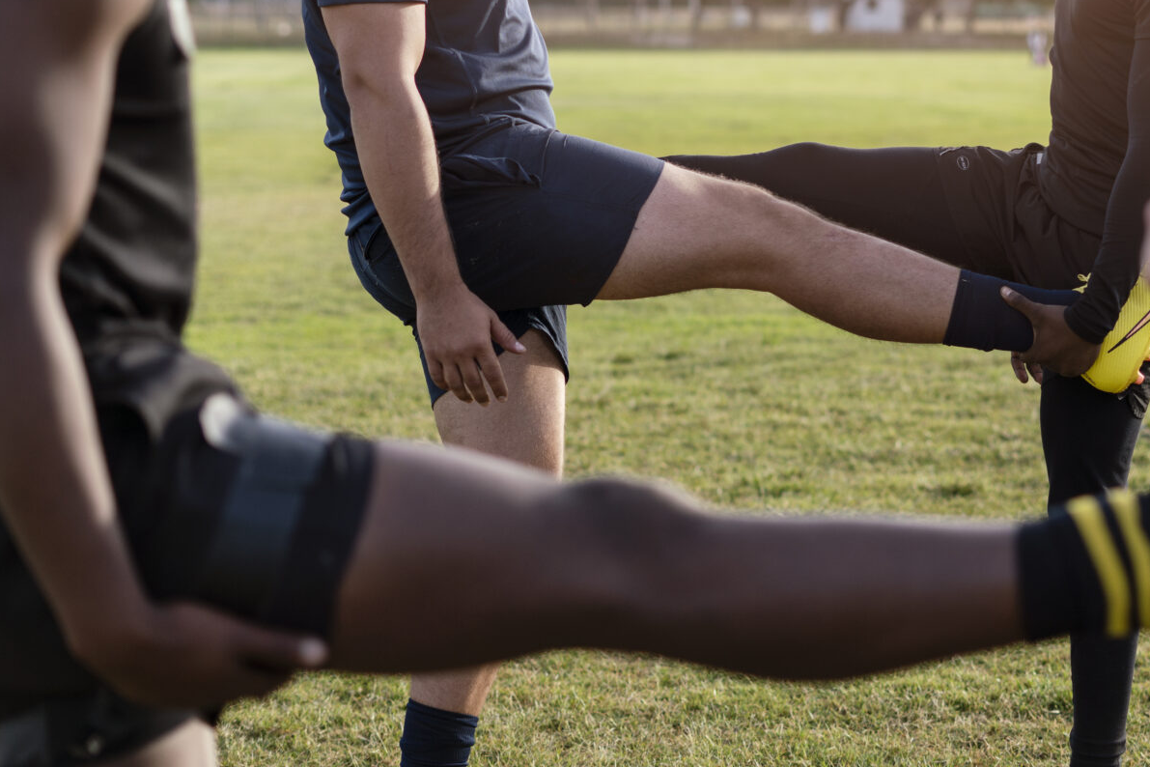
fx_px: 2747
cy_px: 136
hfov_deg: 23.6
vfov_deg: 15.8
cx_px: 740
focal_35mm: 86
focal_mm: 50
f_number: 2.2
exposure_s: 1/1250
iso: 100
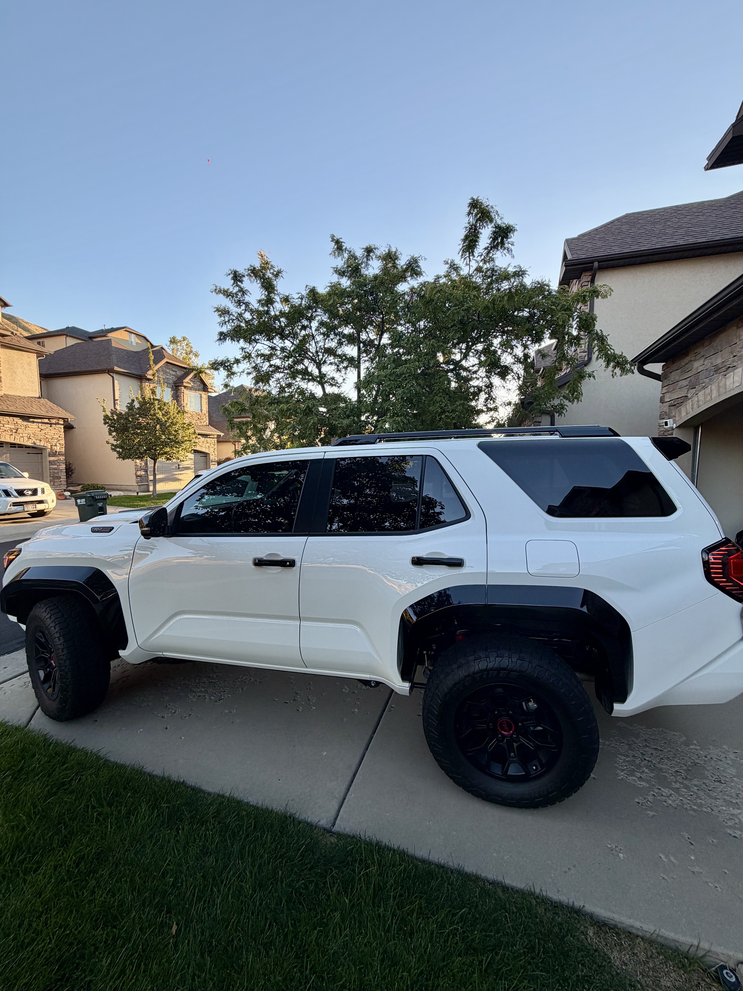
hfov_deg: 85.7
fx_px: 401
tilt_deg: -3.9
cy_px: 496
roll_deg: -0.6
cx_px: 372
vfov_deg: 102.1
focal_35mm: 14
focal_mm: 2.22
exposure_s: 1/193
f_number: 2.2
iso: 40
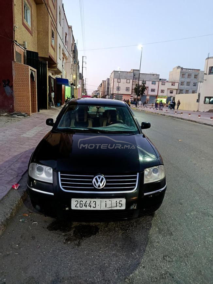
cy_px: 142
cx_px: 106
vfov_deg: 71.6
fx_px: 197
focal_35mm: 24
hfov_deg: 56.8
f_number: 1.7
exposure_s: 1/33.3
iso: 1267
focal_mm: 5.24
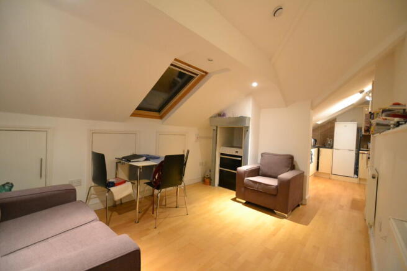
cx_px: 204
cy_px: 136
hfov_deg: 100.4
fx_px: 170
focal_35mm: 15
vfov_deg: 77.4
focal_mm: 10
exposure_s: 1/40
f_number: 3.5
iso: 3200
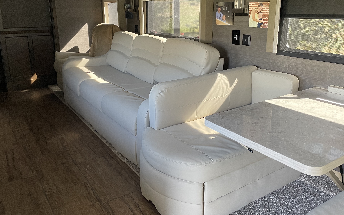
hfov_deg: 61.1
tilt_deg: -14.8
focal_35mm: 31
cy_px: 86
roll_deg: +0.7
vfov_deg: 40.4
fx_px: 291
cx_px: 155
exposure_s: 1/60
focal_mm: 4.2
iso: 200
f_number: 1.6
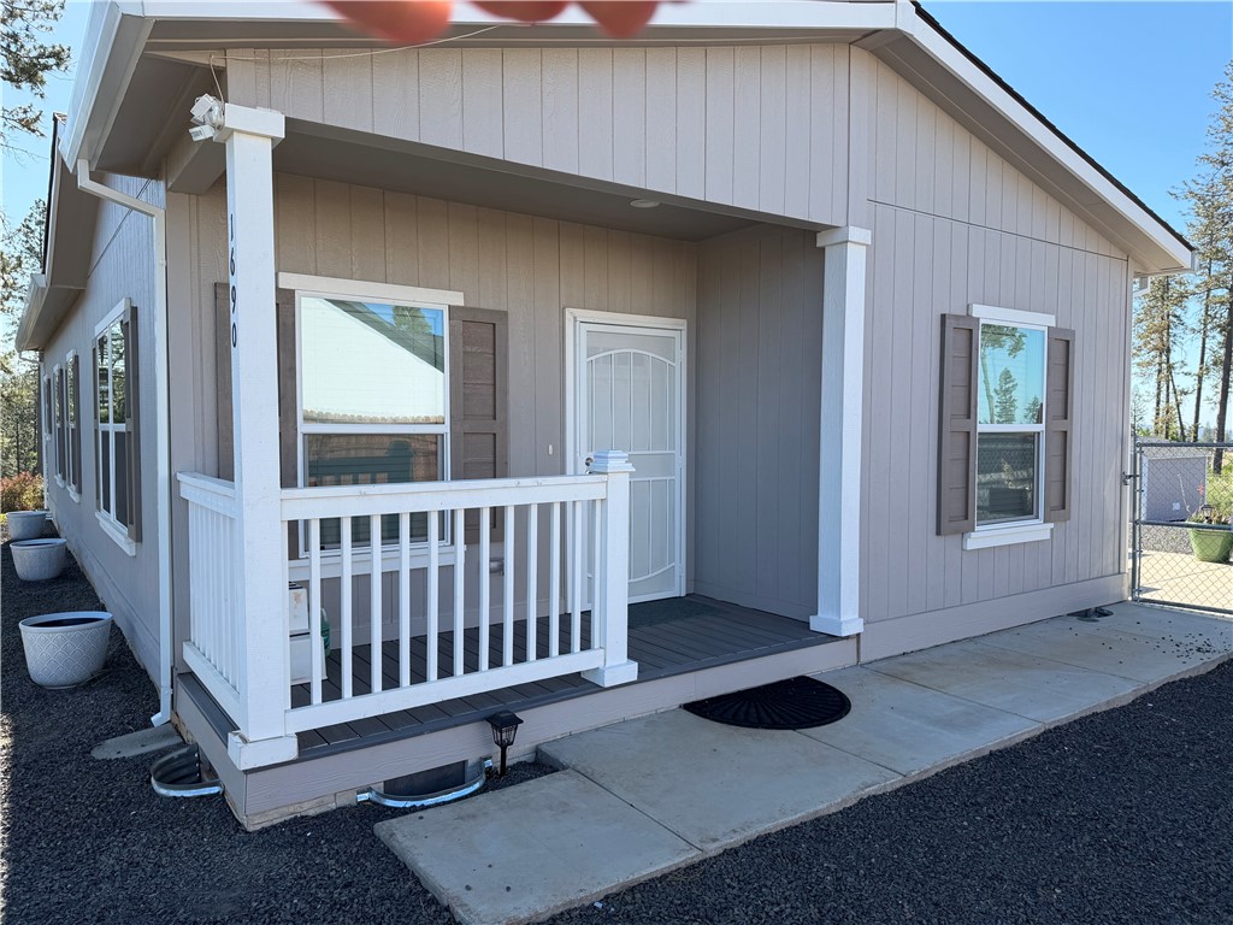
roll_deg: +0.4
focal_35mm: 24
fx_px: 855
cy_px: 462
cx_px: 616
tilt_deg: -1.9
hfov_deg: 71.6
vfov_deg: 56.8
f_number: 1.78
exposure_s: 1/1437
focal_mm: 6.76
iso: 80
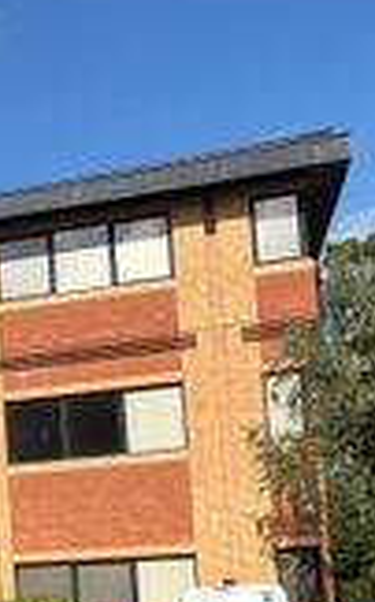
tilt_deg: +8.1
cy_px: 502
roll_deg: +3.7
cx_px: -215
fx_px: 1114
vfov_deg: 29.4
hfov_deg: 17.0
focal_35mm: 68
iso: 50
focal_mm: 5.96
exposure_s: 1/3125
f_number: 1.6
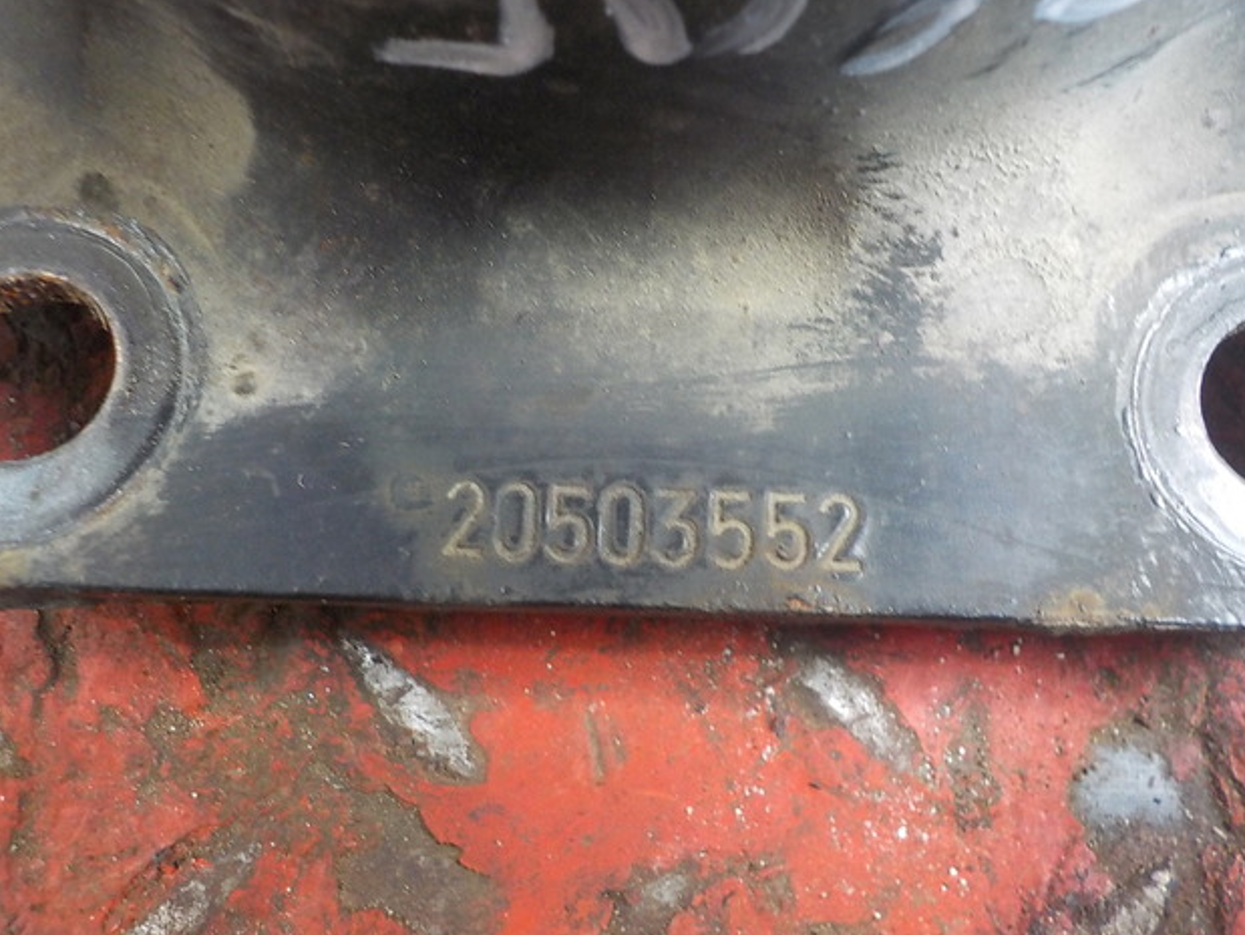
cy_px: 456
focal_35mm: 31
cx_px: 609
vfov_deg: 45.5
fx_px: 1116
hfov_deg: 58.3
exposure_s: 1/30
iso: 360
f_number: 3.3
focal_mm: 4.1
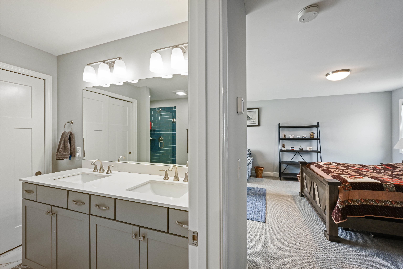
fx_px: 157
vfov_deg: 81.2
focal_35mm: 14
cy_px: 134
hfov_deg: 104.3
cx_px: 202
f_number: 14
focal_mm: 14
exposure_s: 1/10
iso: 1000
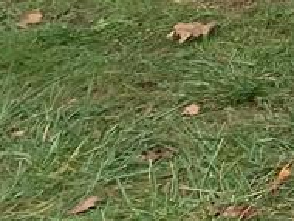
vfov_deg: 7.8
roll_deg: -1.4
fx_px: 1488
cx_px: 984
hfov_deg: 8.6
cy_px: -348
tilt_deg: -10.7
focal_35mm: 175
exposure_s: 1/1585
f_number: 1.8
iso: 25
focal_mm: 4.25
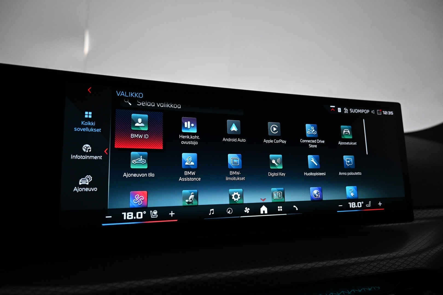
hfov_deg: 73.7
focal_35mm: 24
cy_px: 148
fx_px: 295
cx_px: 222
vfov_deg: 53.1
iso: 1600
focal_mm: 16
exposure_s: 1/250
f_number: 3.5
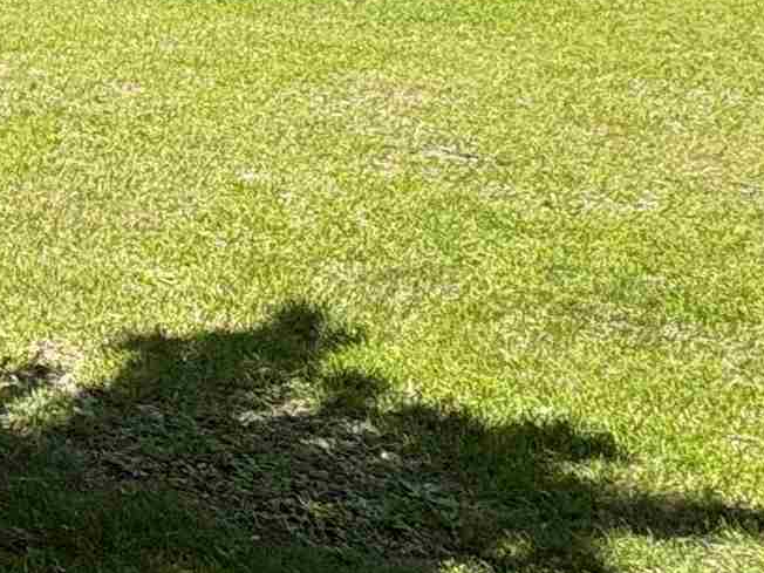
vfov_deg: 20.9
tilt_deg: -6.1
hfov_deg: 19.0
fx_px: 1457
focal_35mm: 66
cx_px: -741
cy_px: -90
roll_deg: +1.7
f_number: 2.2
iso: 40
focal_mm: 2.22
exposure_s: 1/763
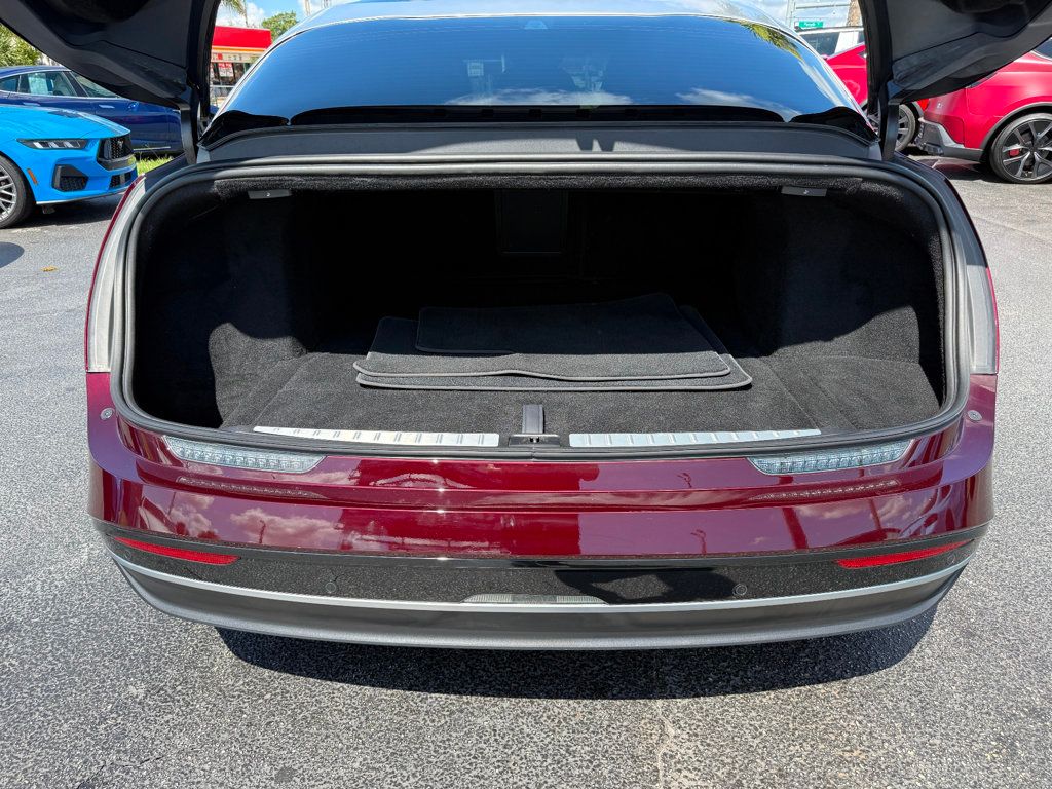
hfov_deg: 71.6
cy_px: 394
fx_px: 729
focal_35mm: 24
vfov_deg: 56.8
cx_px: 526
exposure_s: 1/898
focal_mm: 6.76
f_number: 1.78
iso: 80
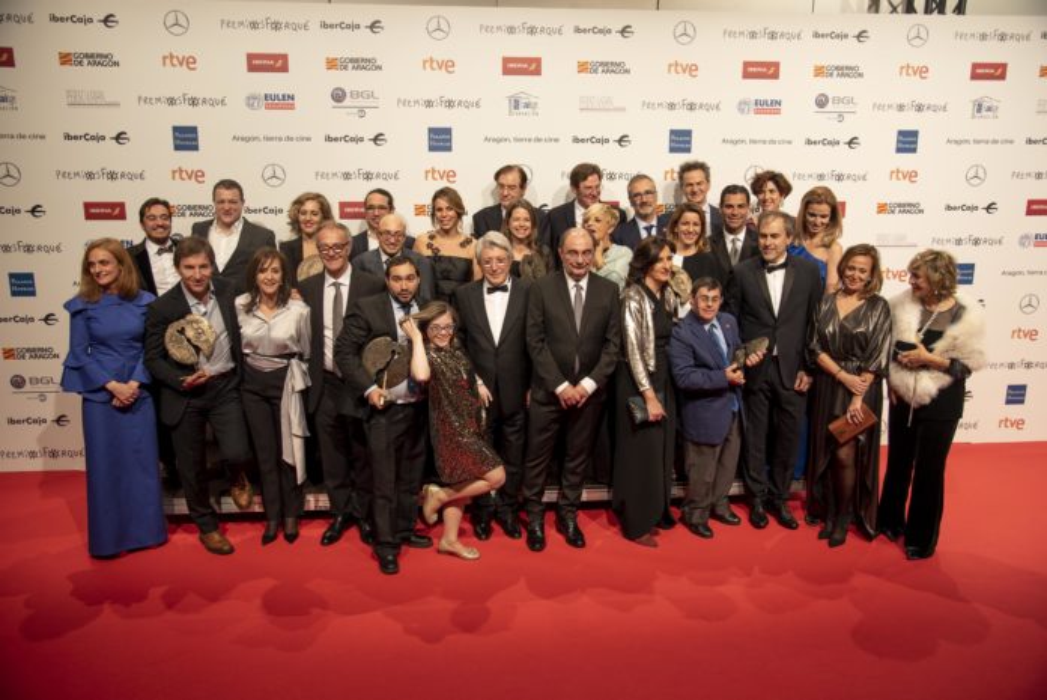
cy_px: 350
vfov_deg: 43.7
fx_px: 873
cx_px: 524
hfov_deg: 61.9
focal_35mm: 30
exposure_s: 1/200
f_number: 4.5
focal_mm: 30
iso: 400
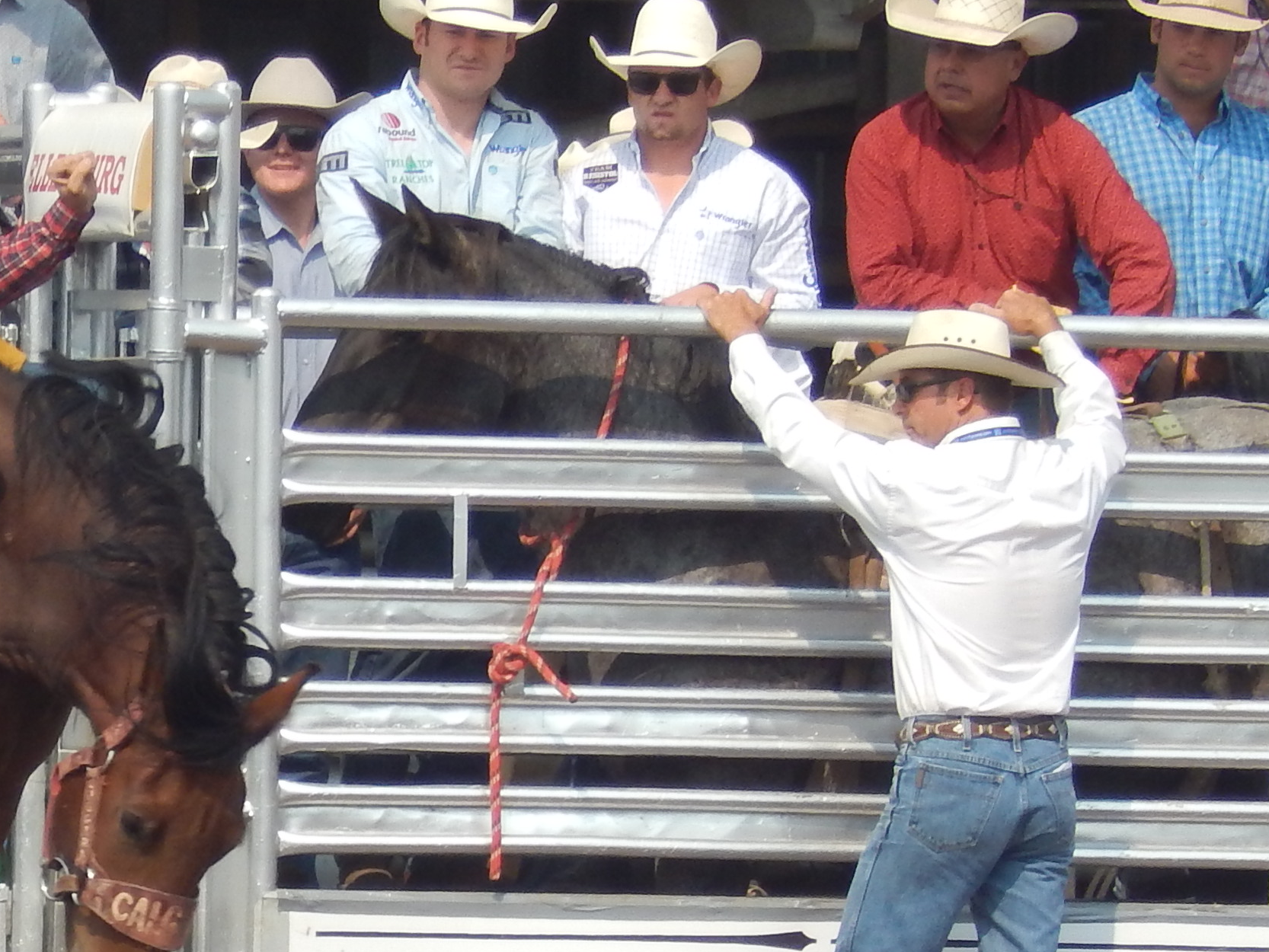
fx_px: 38938
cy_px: 1077
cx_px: -129
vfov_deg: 1.4
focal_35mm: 1062
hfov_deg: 1.9
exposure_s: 1/500
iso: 125
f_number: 5.7
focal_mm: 69
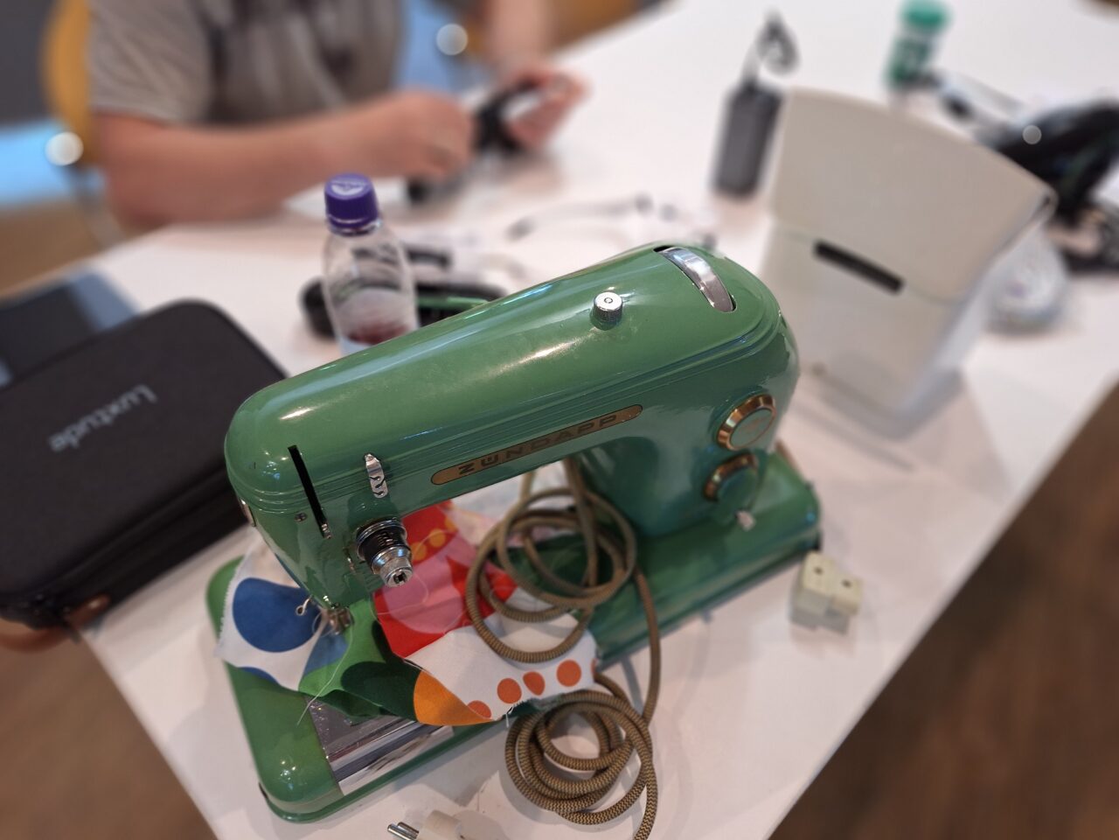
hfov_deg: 73.9
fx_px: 744
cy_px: 420
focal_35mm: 23
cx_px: 560
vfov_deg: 58.9
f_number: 1.8
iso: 100
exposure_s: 1/50
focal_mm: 5.54
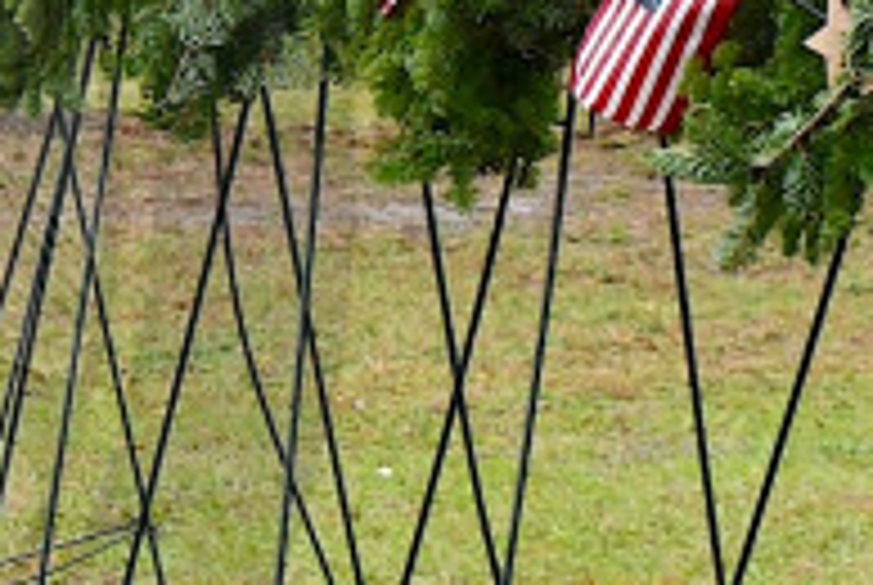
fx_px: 9715
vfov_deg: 3.4
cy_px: 176
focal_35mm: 400
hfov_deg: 5.1
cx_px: -765
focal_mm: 36
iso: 250
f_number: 5.6
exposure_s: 1/125
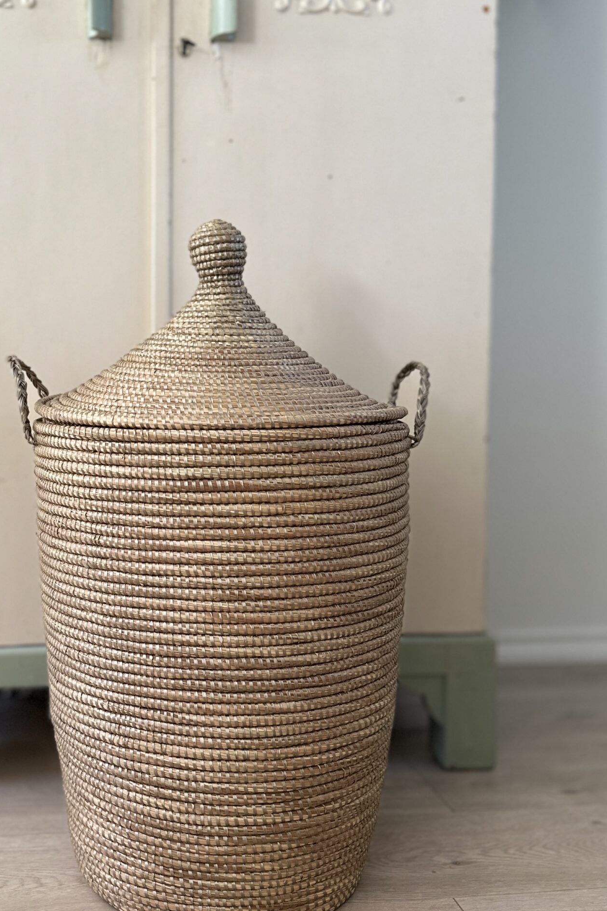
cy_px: 473
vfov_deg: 55.8
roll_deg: +0.0
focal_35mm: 34
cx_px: 185
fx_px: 860
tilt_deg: -2.7
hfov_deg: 38.3
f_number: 1.78
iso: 250
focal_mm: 6.86
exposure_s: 1/92
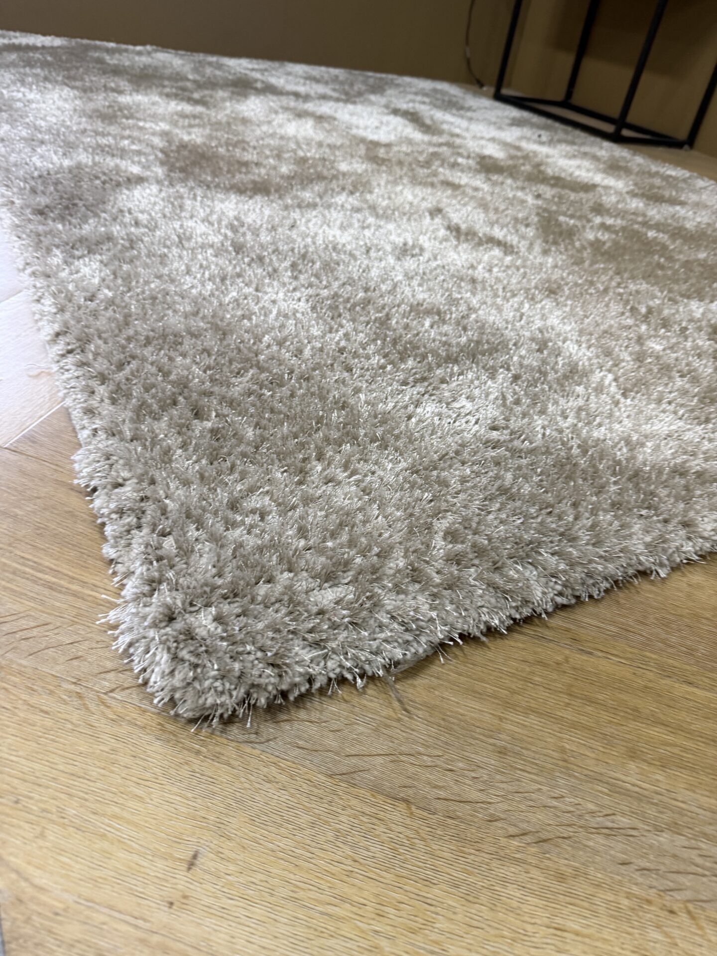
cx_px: 358
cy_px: 478
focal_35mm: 24
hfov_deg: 56.8
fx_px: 663
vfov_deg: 71.6
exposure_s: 1/50
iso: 250
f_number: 1.78
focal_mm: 6.76
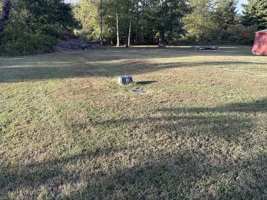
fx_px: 185
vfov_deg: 56.8
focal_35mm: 24
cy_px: 100
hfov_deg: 71.6
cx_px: 134
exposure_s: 1/594
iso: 80
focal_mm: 6.86
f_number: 1.78
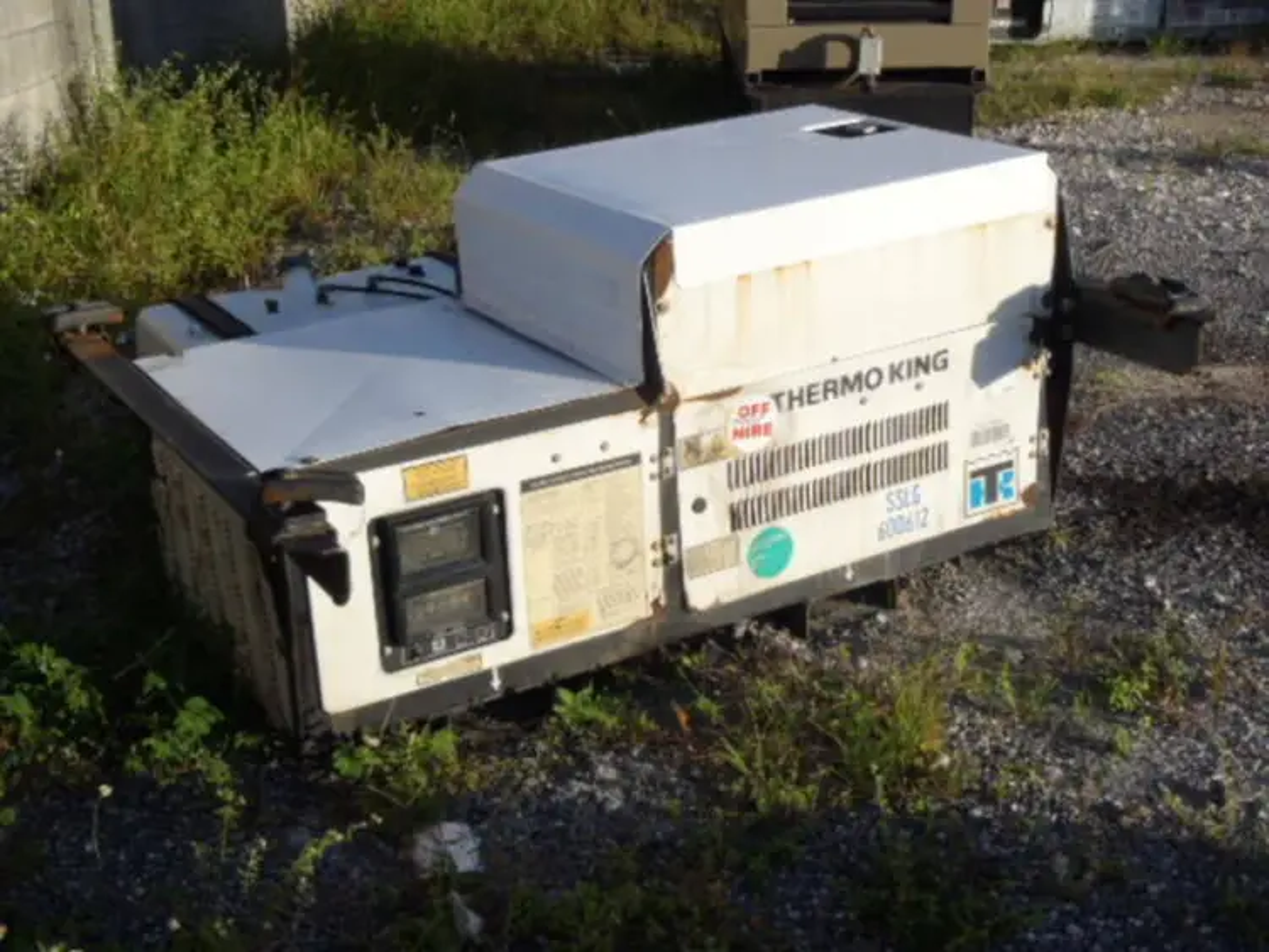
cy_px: 476
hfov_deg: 38.9
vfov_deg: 29.7
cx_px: 634
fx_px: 1797
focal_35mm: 49
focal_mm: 8.8
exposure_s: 1/400
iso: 80
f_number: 4.9
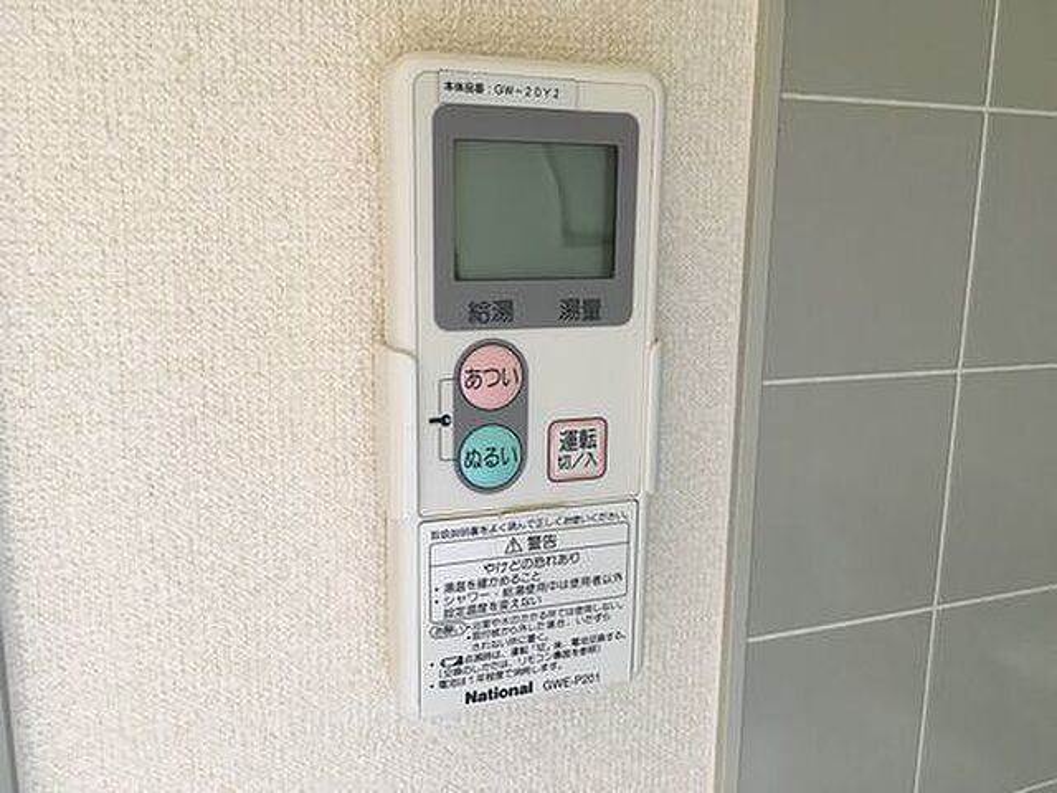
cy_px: 396
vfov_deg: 48.2
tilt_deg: -11.2
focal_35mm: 29
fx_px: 886
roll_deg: -0.3
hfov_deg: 61.7
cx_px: 528
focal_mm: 4.15
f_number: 2.2
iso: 25
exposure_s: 1/40
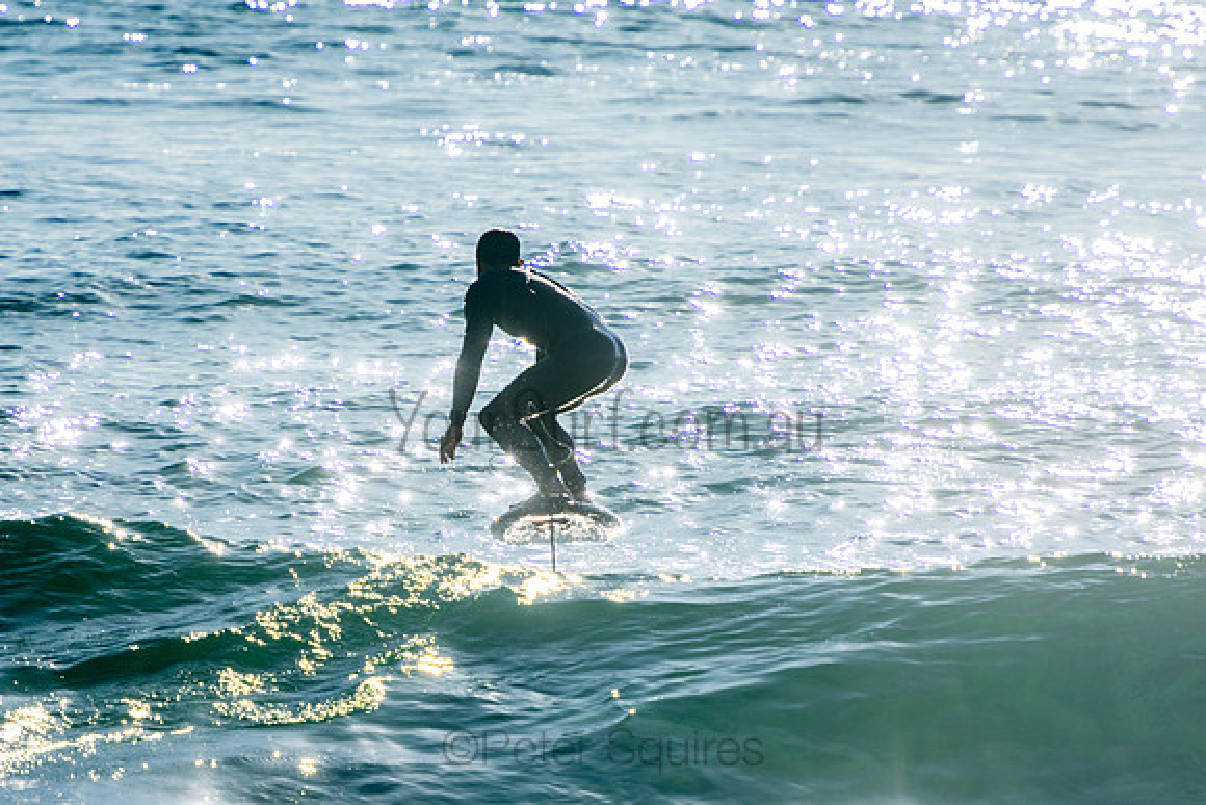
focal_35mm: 510
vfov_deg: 2.7
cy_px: 402
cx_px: 603
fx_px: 17088
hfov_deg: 4.0
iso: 100
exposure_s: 1/1250
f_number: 7.1
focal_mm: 340
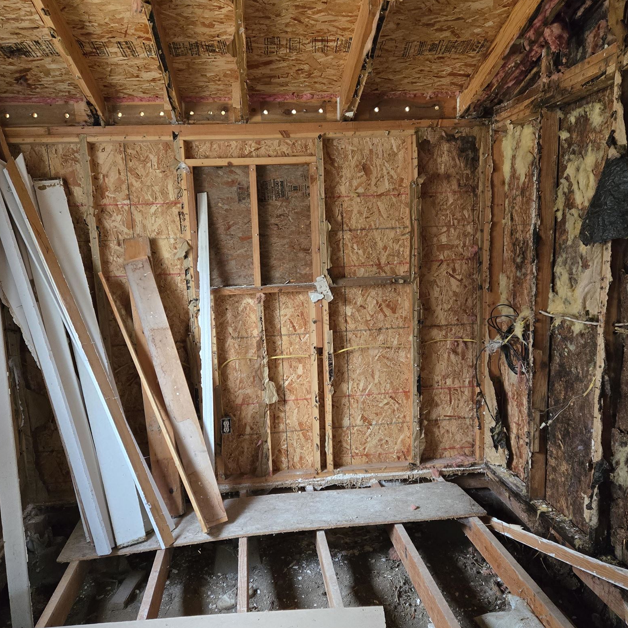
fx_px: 616
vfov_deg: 54.0
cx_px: 329
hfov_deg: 54.0
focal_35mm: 30
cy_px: 344
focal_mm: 5.4
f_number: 1.8
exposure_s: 1/120
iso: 800
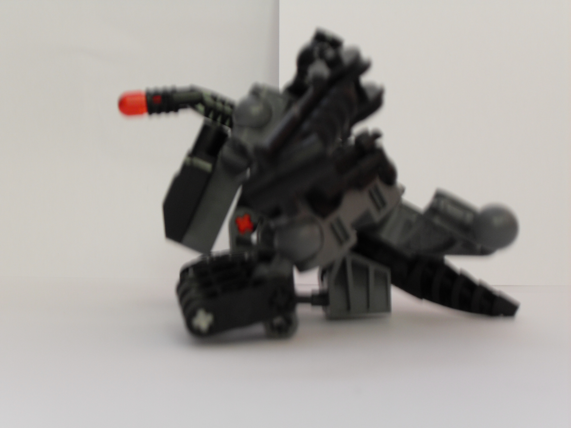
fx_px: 874
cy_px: 214
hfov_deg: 36.2
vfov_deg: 27.5
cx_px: 286
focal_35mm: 53
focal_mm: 8.4
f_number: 3.4
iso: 80
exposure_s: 1/20
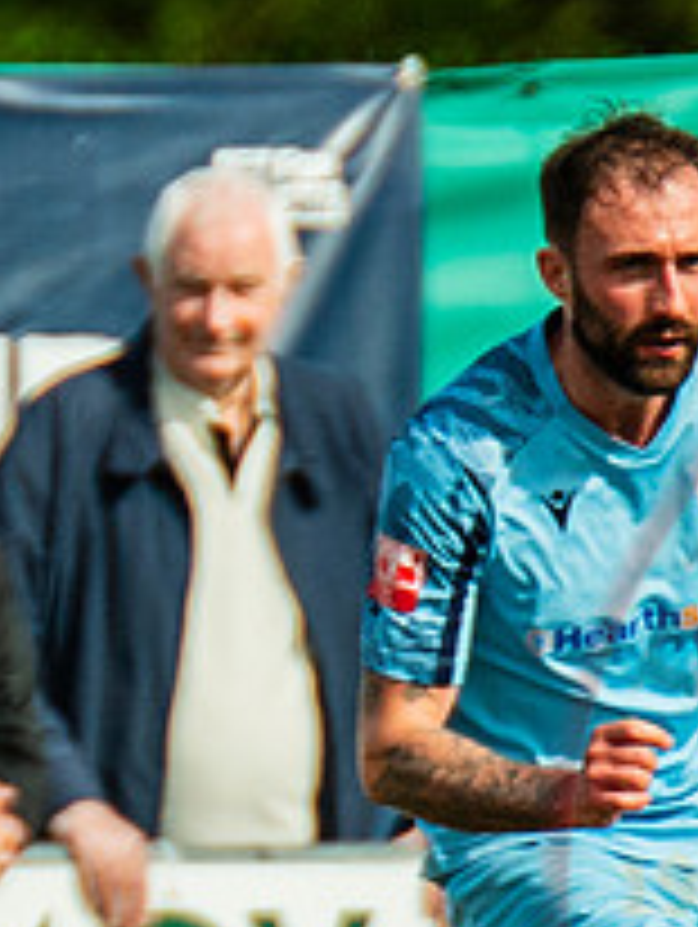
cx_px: 112
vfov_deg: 0.6
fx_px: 82180
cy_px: 1091
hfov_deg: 0.5
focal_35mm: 3063
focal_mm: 420
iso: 400
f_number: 4
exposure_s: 1/4000
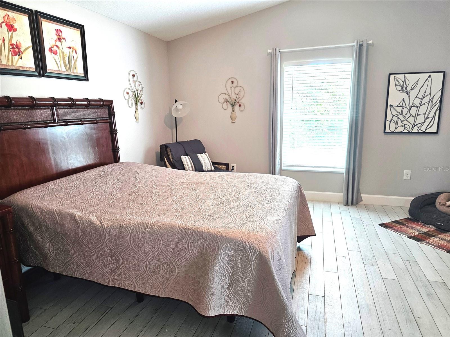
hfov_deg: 73.9
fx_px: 299
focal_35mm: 23
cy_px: 168
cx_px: 225
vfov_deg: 58.9
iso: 250
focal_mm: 6.3
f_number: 1.7
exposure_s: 1/66
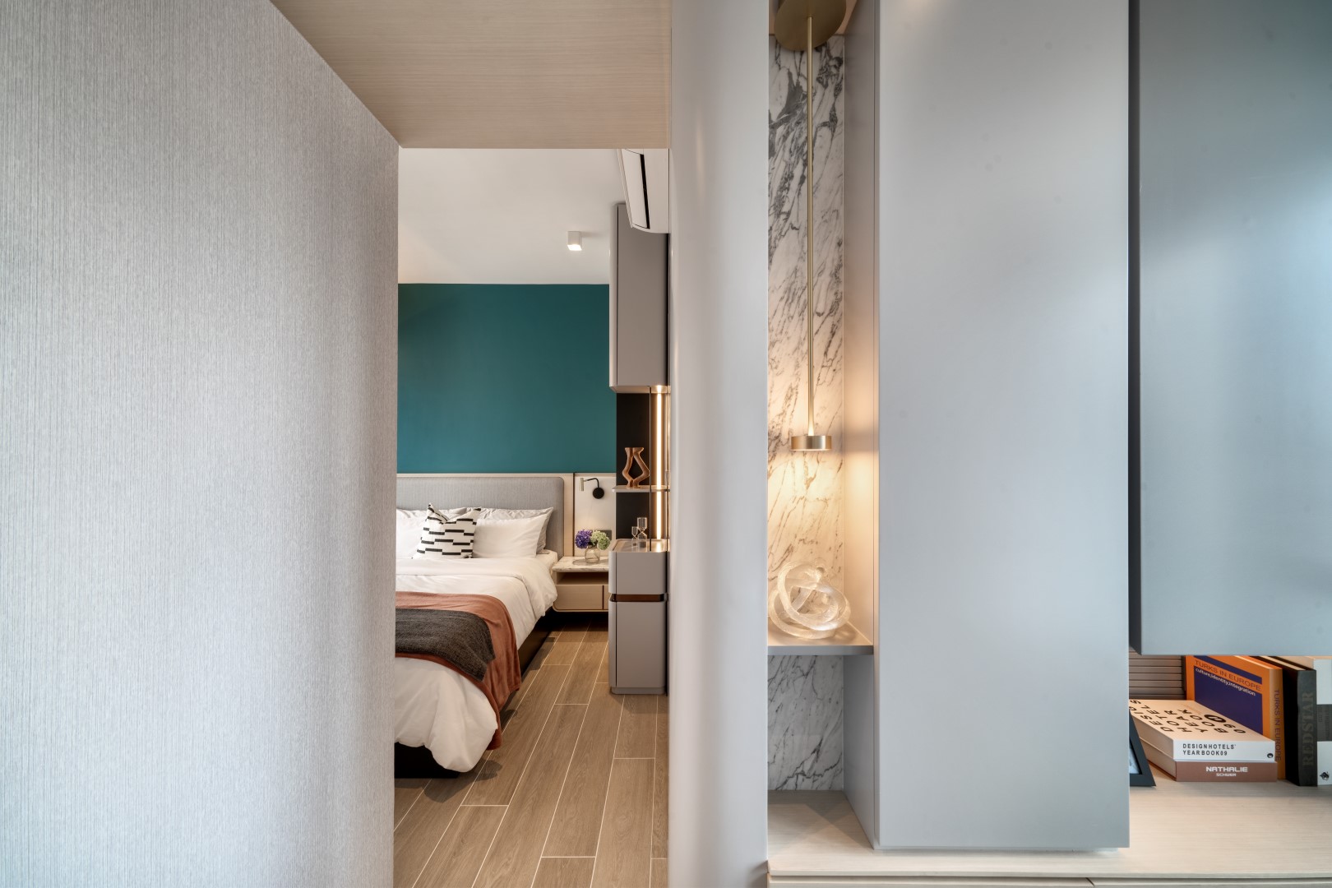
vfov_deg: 90.0
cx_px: 666
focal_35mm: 12
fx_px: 444
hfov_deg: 112.6
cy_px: 444
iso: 100
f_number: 13
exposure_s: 1/4
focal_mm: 12
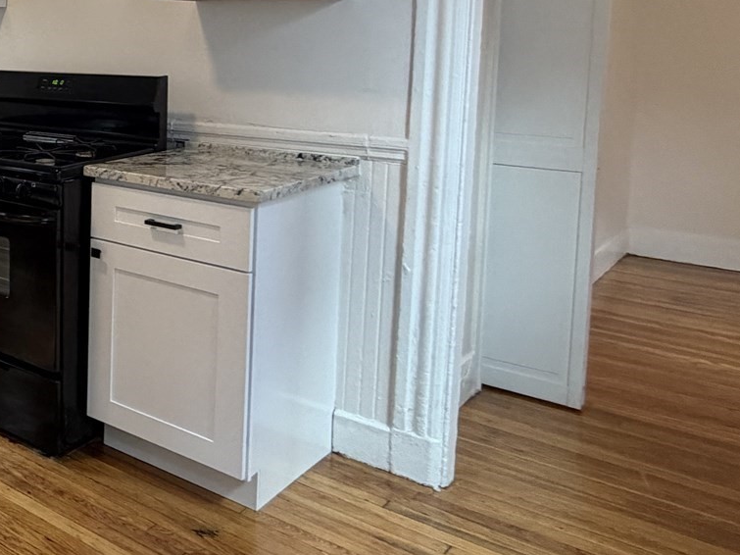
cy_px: 86
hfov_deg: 33.6
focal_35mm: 38
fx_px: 812
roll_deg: +0.5
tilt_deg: -4.7
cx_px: -249
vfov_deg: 36.0
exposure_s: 1/120
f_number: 2.2
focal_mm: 2.22
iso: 250
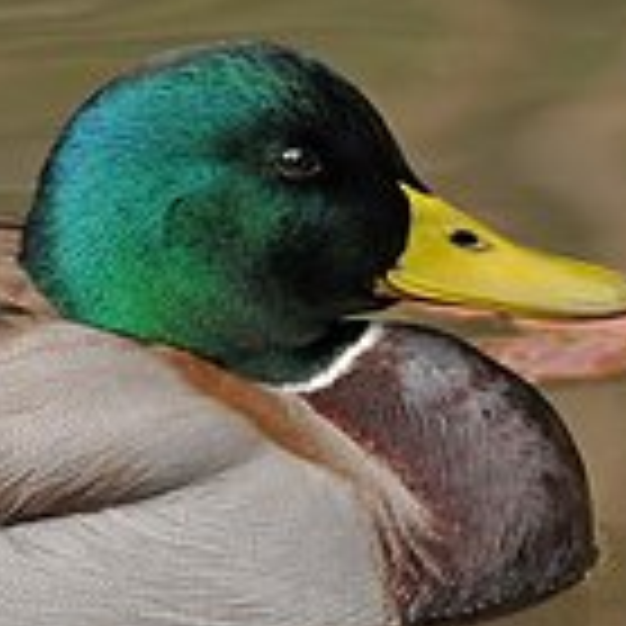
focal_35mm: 1969
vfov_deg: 0.9
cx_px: 45
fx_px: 40285
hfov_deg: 0.9
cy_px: 509
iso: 400
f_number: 5.6
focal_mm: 420
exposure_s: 1/320
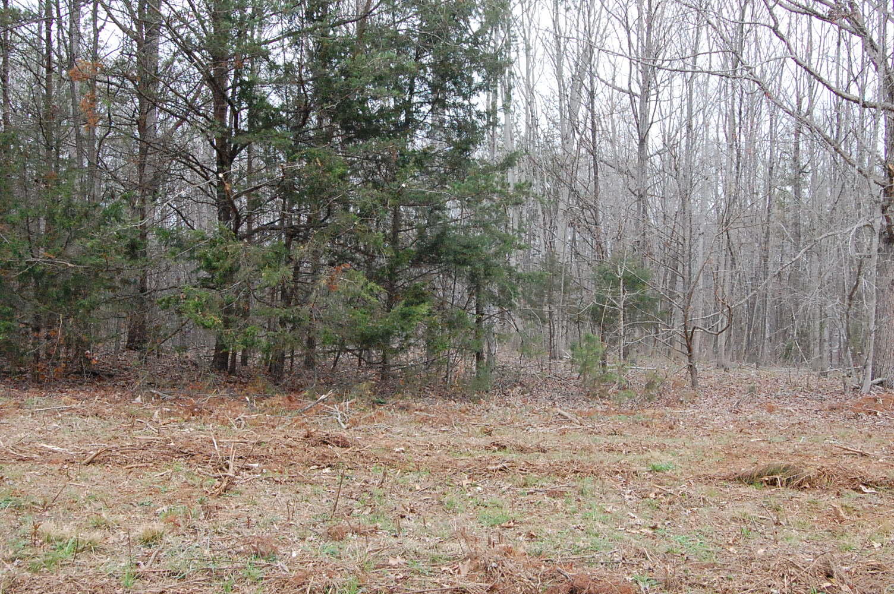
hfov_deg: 49.6
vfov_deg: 34.1
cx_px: 447
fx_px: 968
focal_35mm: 39
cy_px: 297
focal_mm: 26
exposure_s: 1/640
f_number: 13
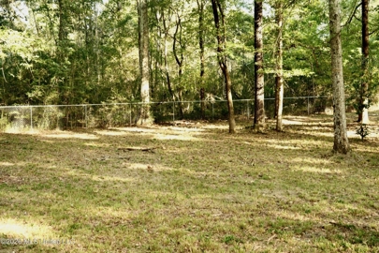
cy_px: 126
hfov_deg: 46.4
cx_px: 190
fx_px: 442
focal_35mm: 42
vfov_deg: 31.9
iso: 640
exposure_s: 1/30
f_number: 6.3
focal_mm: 42
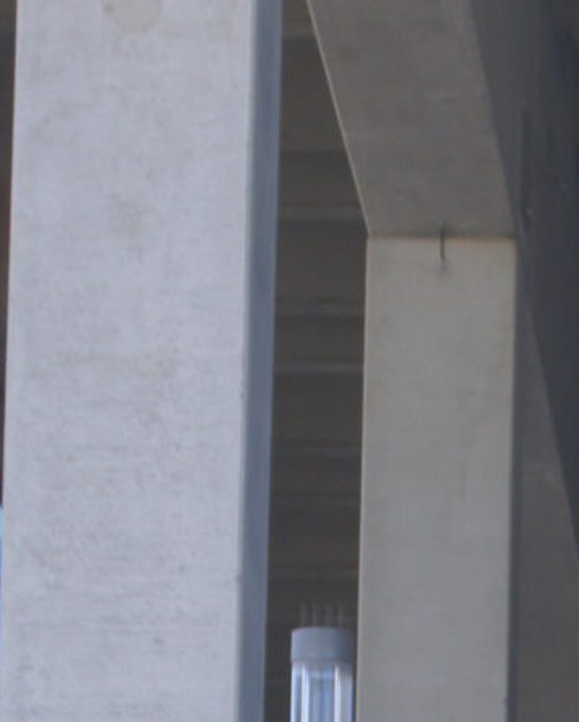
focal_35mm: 362
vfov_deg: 5.2
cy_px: 1705
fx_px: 7739
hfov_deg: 4.3
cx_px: 636
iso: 200
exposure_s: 1/125
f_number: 8
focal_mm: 45
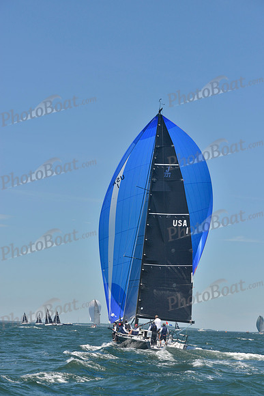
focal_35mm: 80
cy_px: 198
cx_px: 132
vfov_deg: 25.4
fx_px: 879
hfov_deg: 17.1
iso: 280
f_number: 8
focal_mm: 80
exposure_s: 1/1250
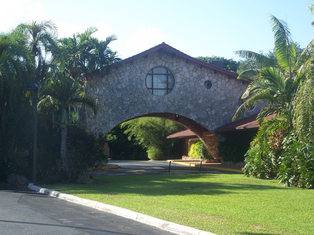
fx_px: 535
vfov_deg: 24.8
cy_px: 118
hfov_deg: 32.7
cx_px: 157
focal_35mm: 59
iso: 64
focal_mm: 12.6
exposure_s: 1/320
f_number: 3.2
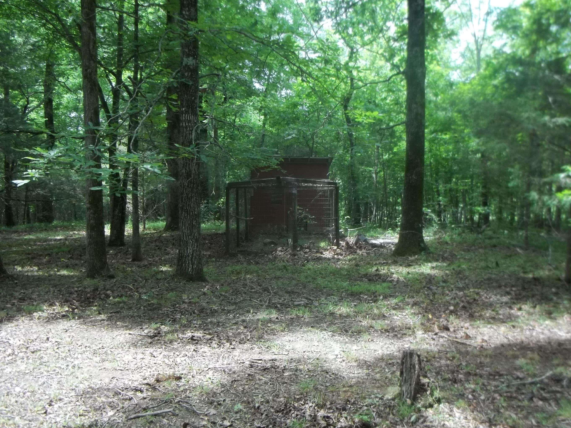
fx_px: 577
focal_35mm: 35
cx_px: 302
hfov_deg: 52.6
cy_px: 205
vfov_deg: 40.7
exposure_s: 1/80
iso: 64
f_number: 3.3
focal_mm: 5.9
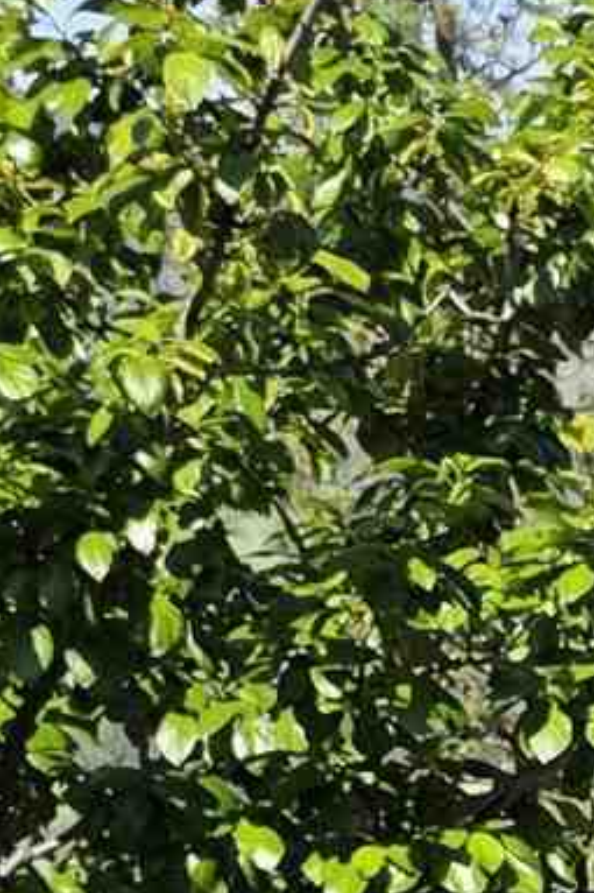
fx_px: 4756
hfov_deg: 6.2
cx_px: 2141
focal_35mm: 192
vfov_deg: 9.8
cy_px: 1870
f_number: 1.7
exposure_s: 1/5000
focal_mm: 6.3
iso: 80
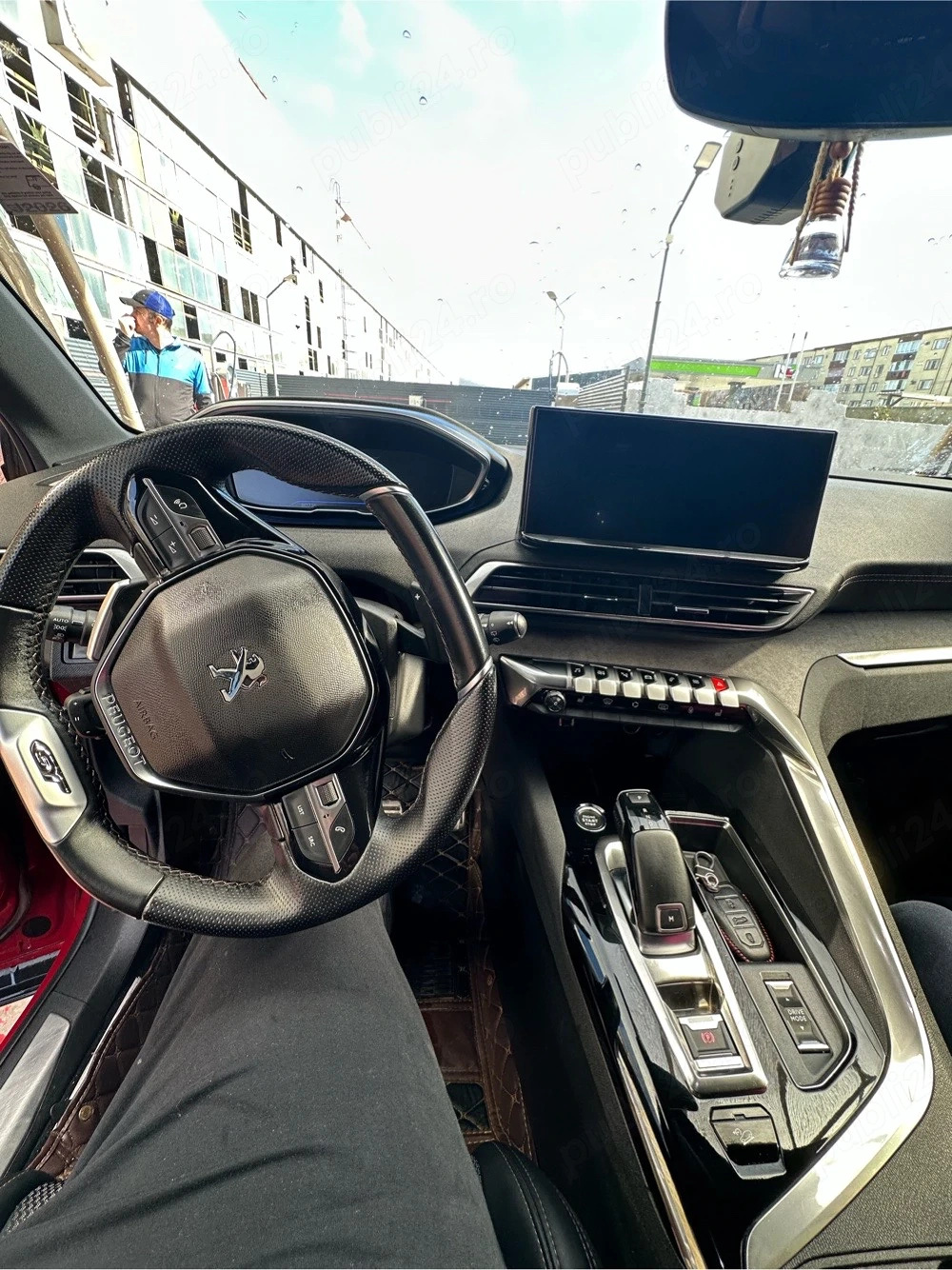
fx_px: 514
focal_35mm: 14
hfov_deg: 85.7
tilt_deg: -23.2
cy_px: 635
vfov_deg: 102.1
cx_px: 476
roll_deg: -3.3
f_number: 2.2
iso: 64
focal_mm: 2.22
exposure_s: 1/99
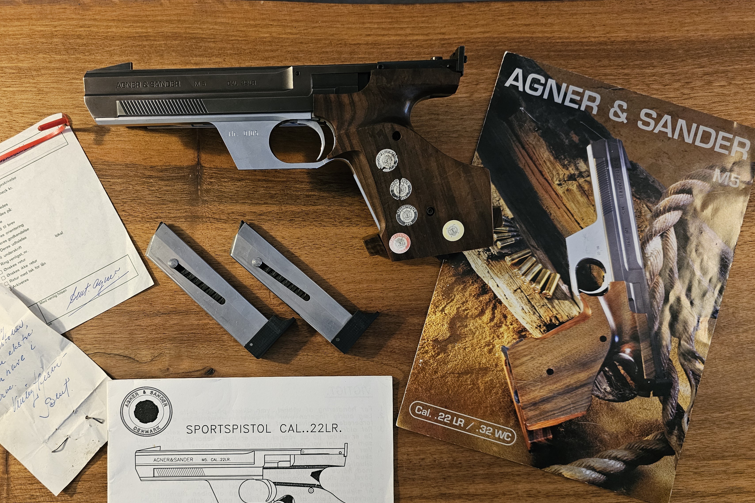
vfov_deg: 46.3
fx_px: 587
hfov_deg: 65.2
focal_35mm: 28
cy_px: 290
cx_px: 329
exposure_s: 1/50.3
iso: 800
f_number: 1.7
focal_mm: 6.3
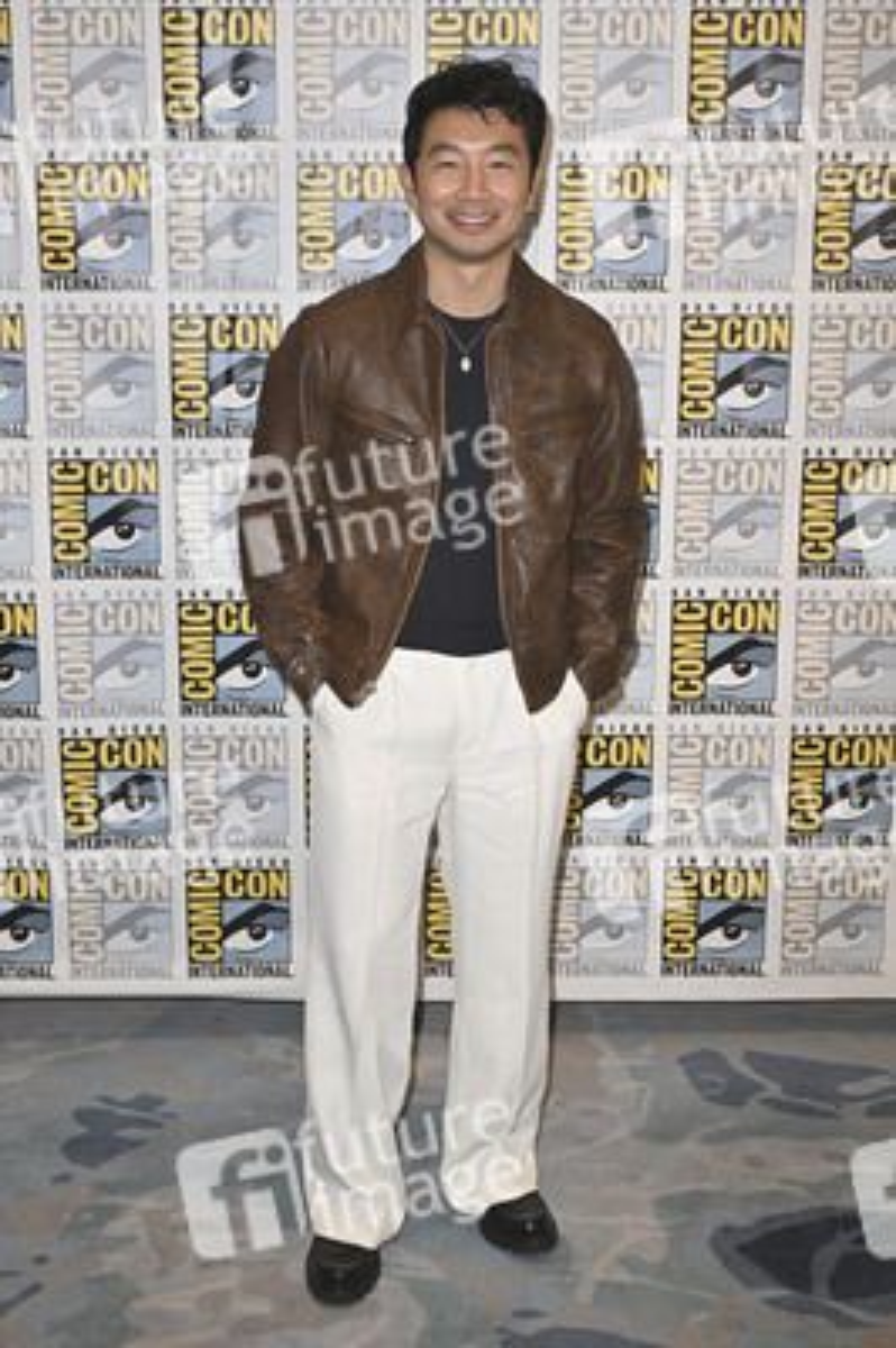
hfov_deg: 30.5
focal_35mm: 44
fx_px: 1645
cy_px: 674
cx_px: 448
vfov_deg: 44.5
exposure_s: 1/250
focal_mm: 44
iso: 2500
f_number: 5
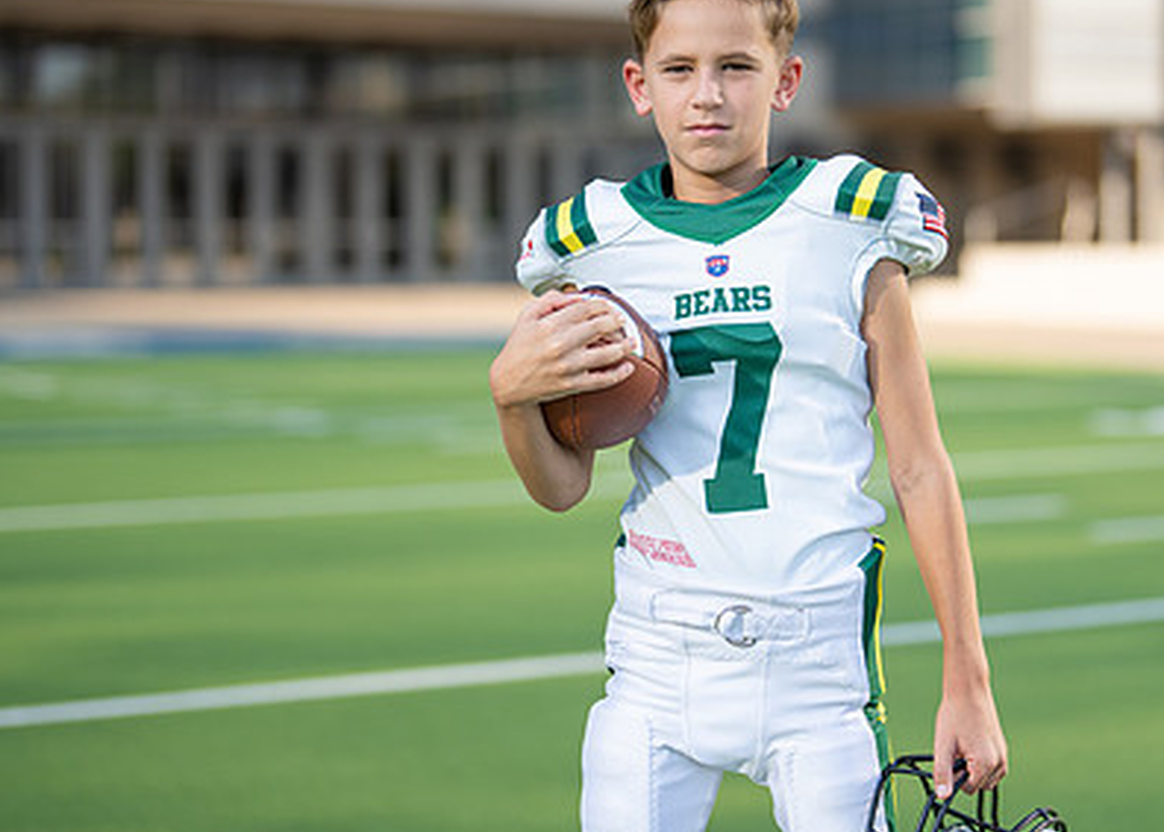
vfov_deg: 15.9
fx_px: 2976
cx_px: 765
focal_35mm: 90
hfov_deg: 22.1
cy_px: 347
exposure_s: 1/3200
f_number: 1.2
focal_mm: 50
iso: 100
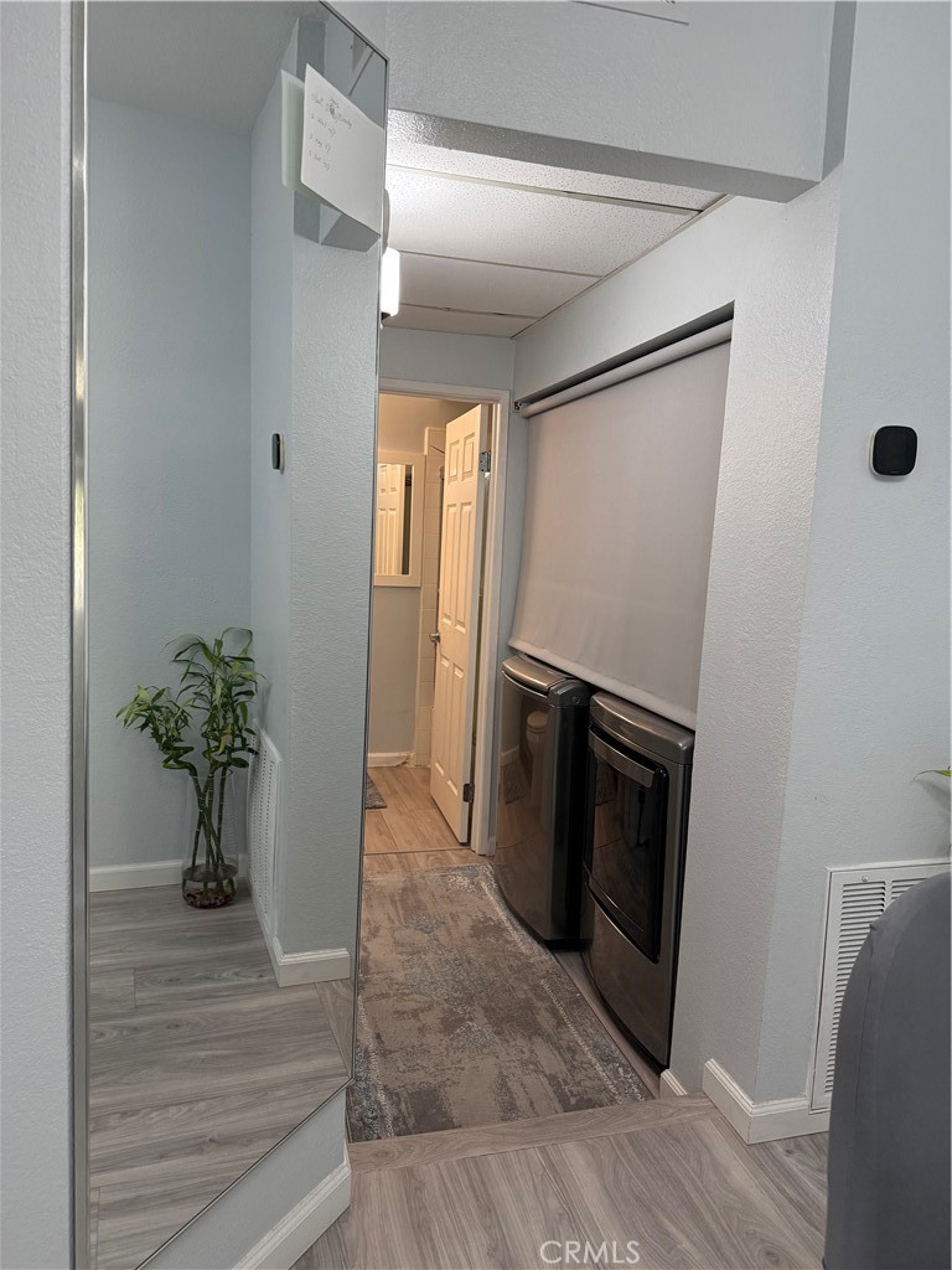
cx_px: 476
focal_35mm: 24
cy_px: 635
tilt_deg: -6.9
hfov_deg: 56.8
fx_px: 880
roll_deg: -4.1
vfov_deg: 71.6
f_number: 1.78
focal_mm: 6.76
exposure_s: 1/120
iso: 250
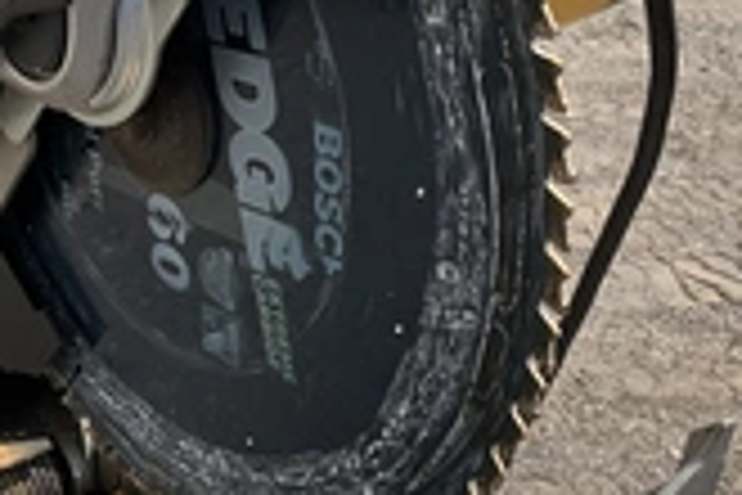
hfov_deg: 27.1
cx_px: 144
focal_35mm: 73
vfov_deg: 18.5
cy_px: 374
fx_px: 1504
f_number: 1.8
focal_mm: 3
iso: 25
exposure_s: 1/2058
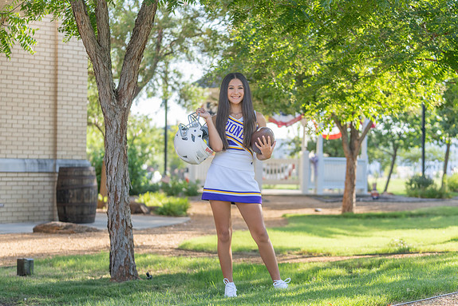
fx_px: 1043
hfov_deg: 24.8
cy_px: 162
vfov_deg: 16.7
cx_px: 237
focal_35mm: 82
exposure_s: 1/320
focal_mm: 70
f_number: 2.8
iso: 100
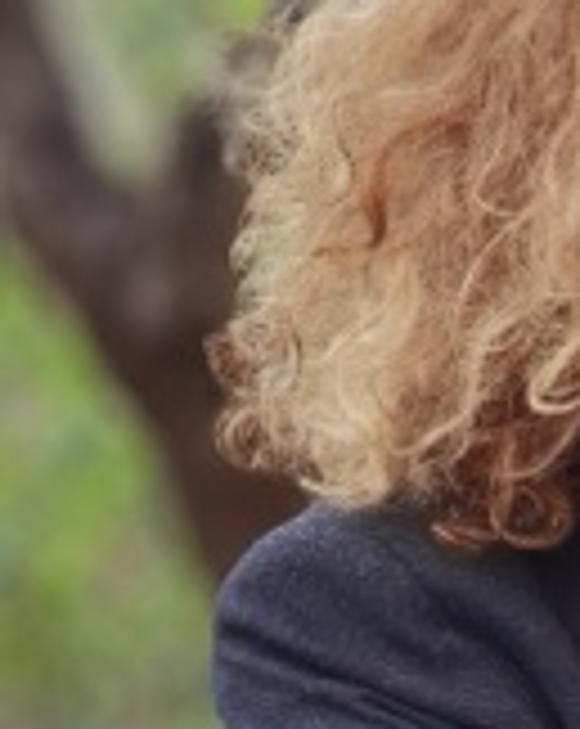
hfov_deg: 9.3
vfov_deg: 11.8
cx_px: 762
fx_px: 3507
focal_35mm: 163
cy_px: 522
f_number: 0.95
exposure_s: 1/182
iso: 50
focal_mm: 6.71
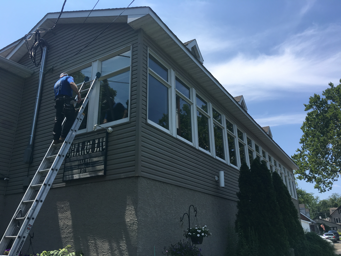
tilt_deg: +23.0
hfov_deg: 61.7
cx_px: 170
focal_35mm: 29
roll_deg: +0.5
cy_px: 128
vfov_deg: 48.2
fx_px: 286
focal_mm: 4.15
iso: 25
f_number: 2.2
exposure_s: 1/1603
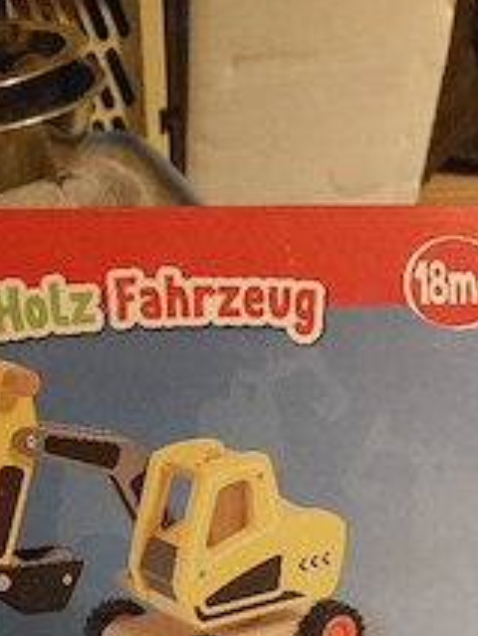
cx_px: 140
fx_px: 828
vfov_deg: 39.3
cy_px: 564
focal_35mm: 45
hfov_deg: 31.8
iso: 1250
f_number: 1.8
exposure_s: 1/24
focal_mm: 5.23
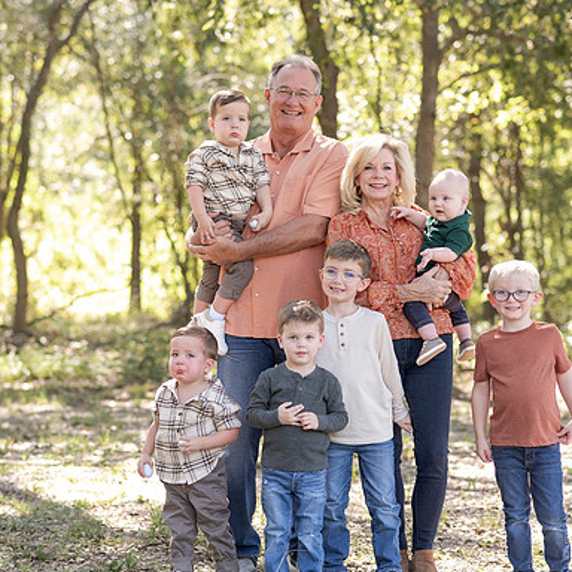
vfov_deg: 16.0
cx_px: 298
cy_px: 287
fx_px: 2038
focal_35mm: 109
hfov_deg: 16.0
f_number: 3.2
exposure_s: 1/500
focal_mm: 85
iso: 640
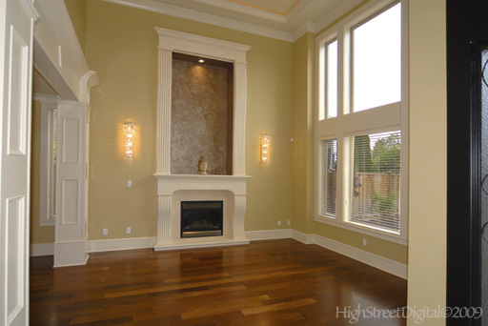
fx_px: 244
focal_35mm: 18
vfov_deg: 67.5
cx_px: 244
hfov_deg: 90.0
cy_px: 163
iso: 100
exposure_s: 1/60
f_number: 4.5
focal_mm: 12
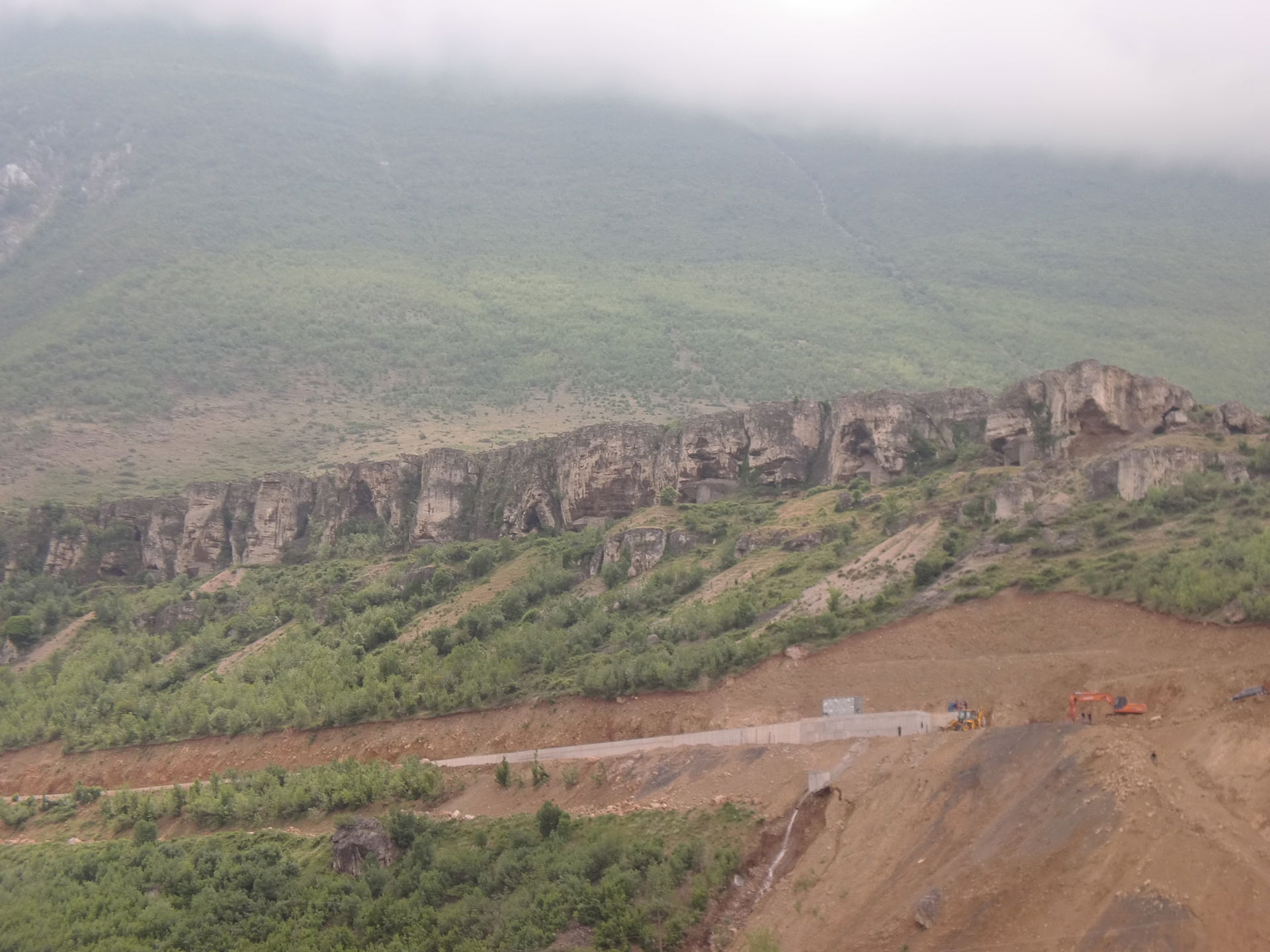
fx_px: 2605
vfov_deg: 20.7
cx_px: 635
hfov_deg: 27.4
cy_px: 476
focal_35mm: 71
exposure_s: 1/250
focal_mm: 12.47
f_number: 4.5
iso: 64
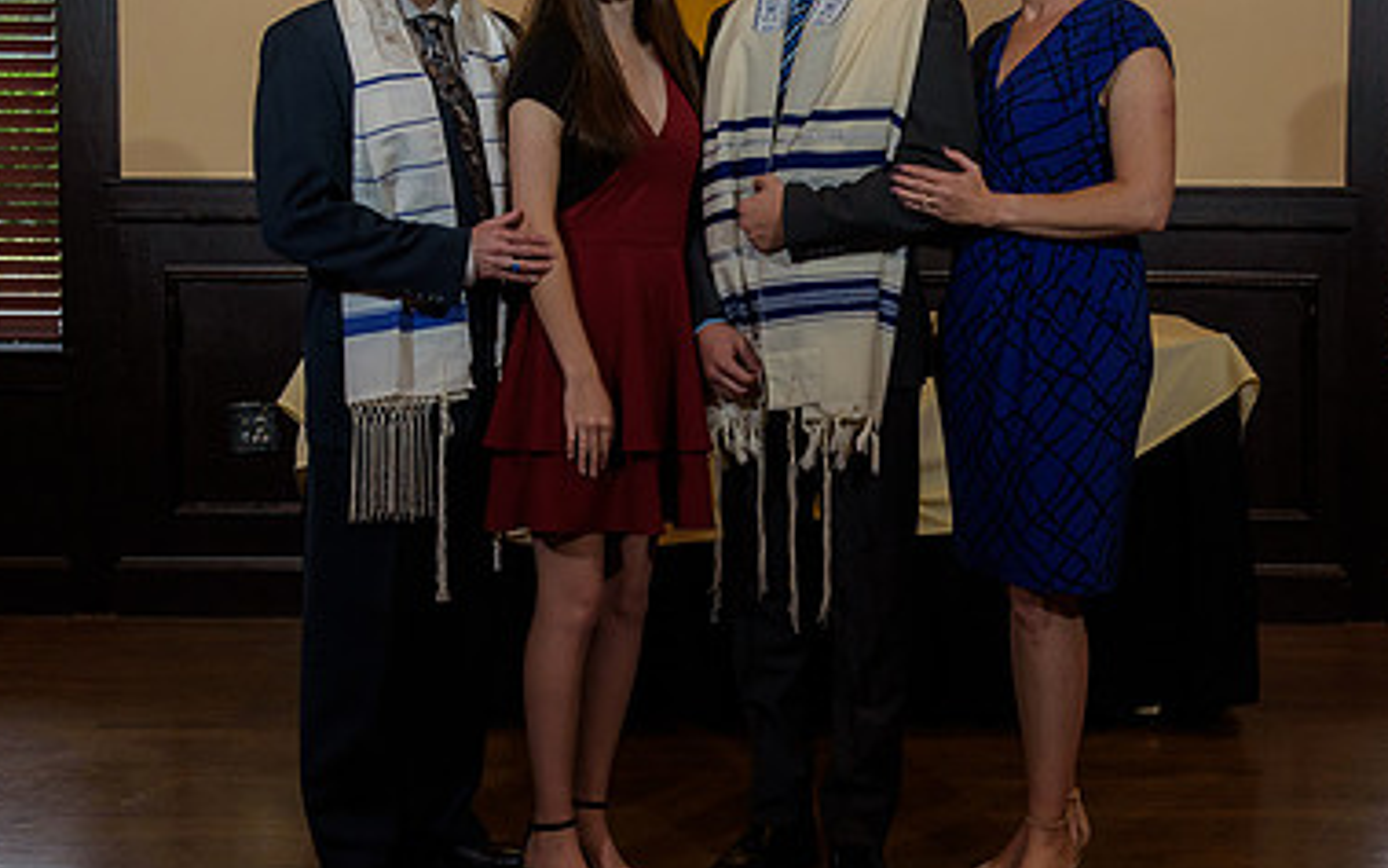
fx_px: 2648
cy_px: 391
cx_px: 845
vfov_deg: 18.6
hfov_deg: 29.3
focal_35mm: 70
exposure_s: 1/125
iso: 1000
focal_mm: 40
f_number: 5
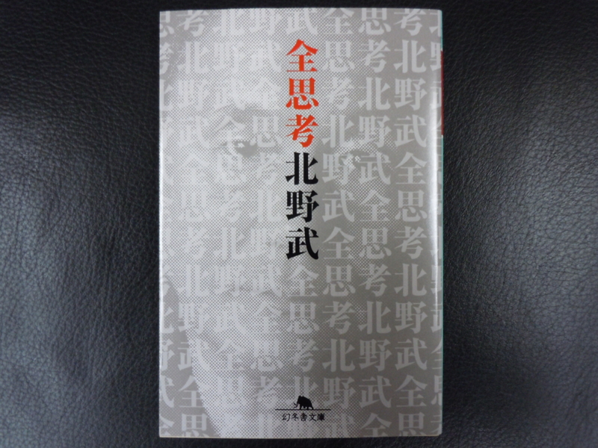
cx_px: 299
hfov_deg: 63.4
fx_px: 484
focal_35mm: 28
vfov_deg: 49.7
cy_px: 224
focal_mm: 5
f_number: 3.7
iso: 400
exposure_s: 1/40
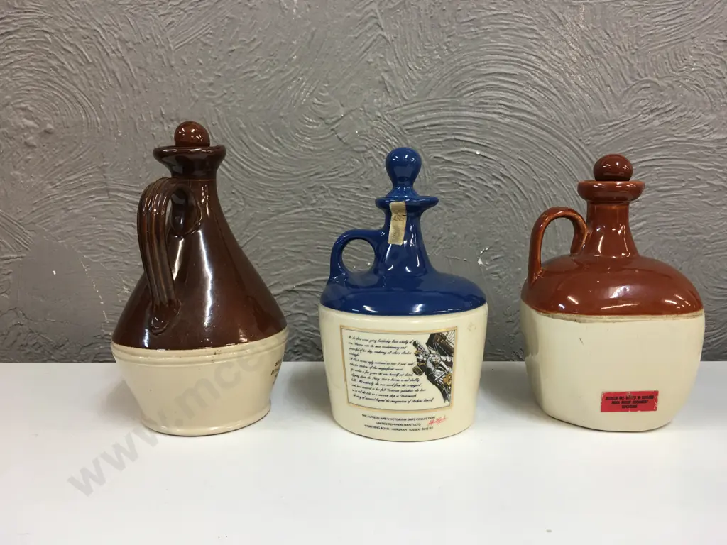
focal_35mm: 29
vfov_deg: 48.2
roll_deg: -0.4
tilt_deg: -6.2
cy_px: 272
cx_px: 364
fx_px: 609
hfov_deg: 61.7
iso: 32
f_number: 2.2
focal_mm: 4.15
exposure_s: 1/17
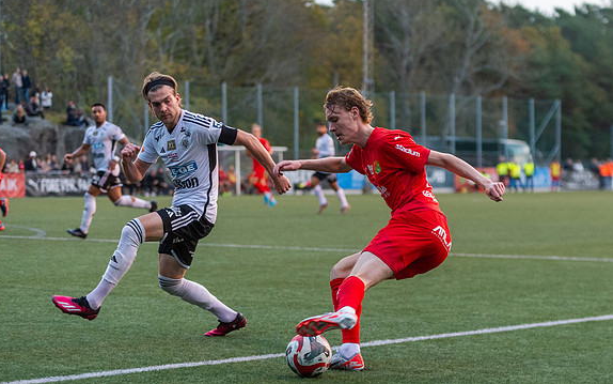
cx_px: 416
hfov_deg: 15.7
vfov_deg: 9.9
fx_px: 2222
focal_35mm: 133
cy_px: 234
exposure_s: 1/1000
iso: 5000
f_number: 2.8
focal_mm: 95
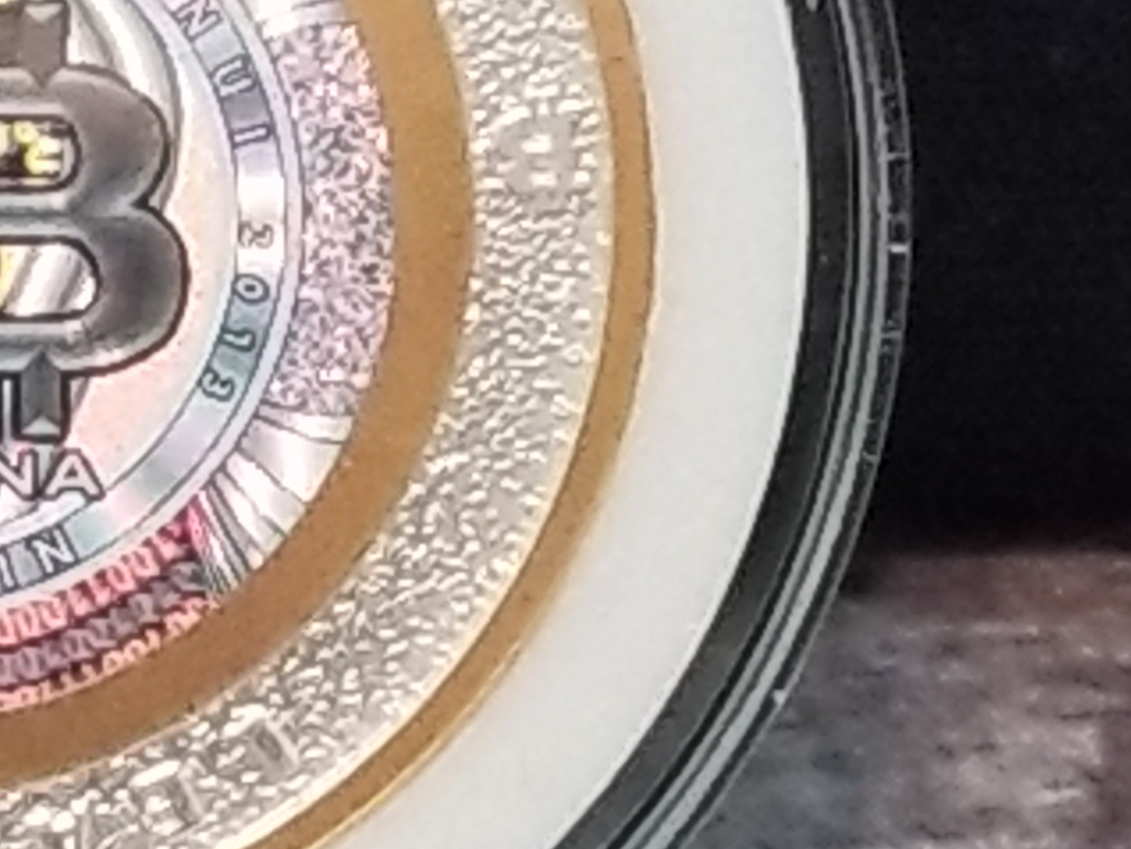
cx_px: -142
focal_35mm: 65
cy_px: 233
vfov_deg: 22.4
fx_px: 2124
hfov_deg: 27.1
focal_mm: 4.25
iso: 125
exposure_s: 1/60
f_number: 1.7
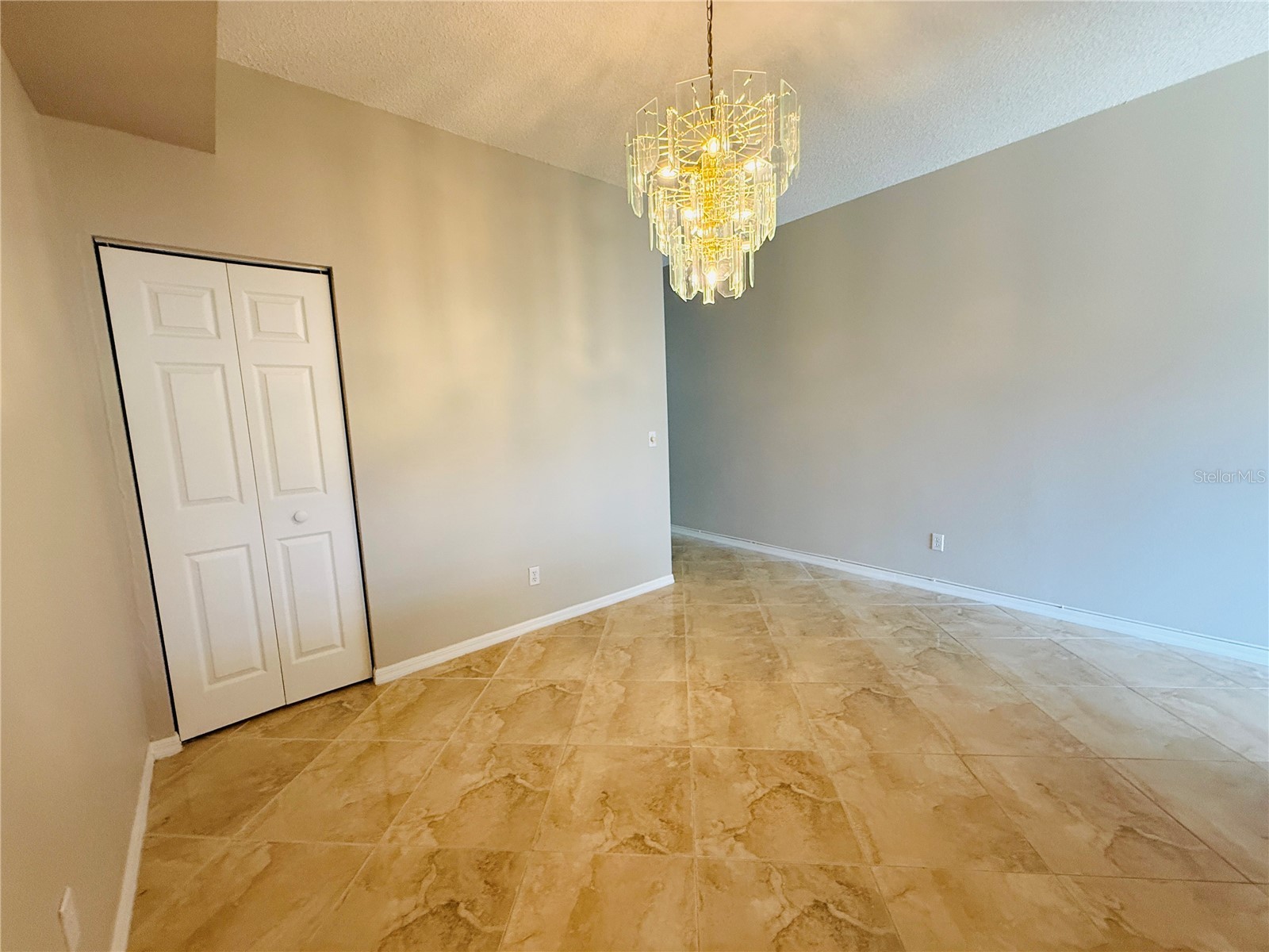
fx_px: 513
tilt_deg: -5.1
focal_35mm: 14
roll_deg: +2.9
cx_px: 634
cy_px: 476
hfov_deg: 102.1
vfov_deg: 85.7
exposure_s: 1/60
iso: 320
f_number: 2.2
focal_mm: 2.22
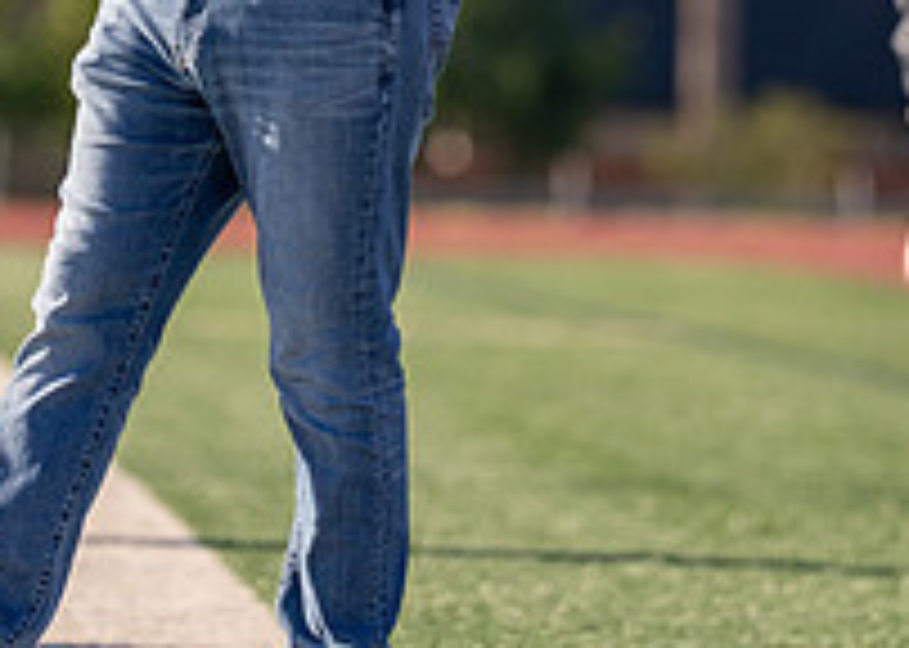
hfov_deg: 3.5
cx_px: 278
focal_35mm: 570
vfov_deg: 2.5
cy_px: -153
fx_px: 14705
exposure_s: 1/2500
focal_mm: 176
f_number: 2.8
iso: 160
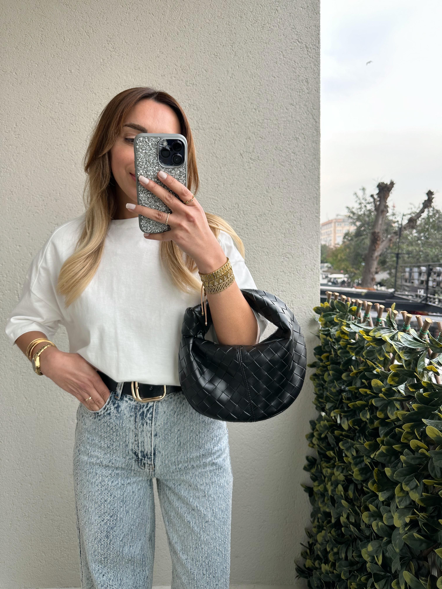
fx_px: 409
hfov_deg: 56.8
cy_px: 294
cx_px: 221
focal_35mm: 24
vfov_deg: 71.6
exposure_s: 1/121
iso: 64
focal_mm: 6.86
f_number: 1.78
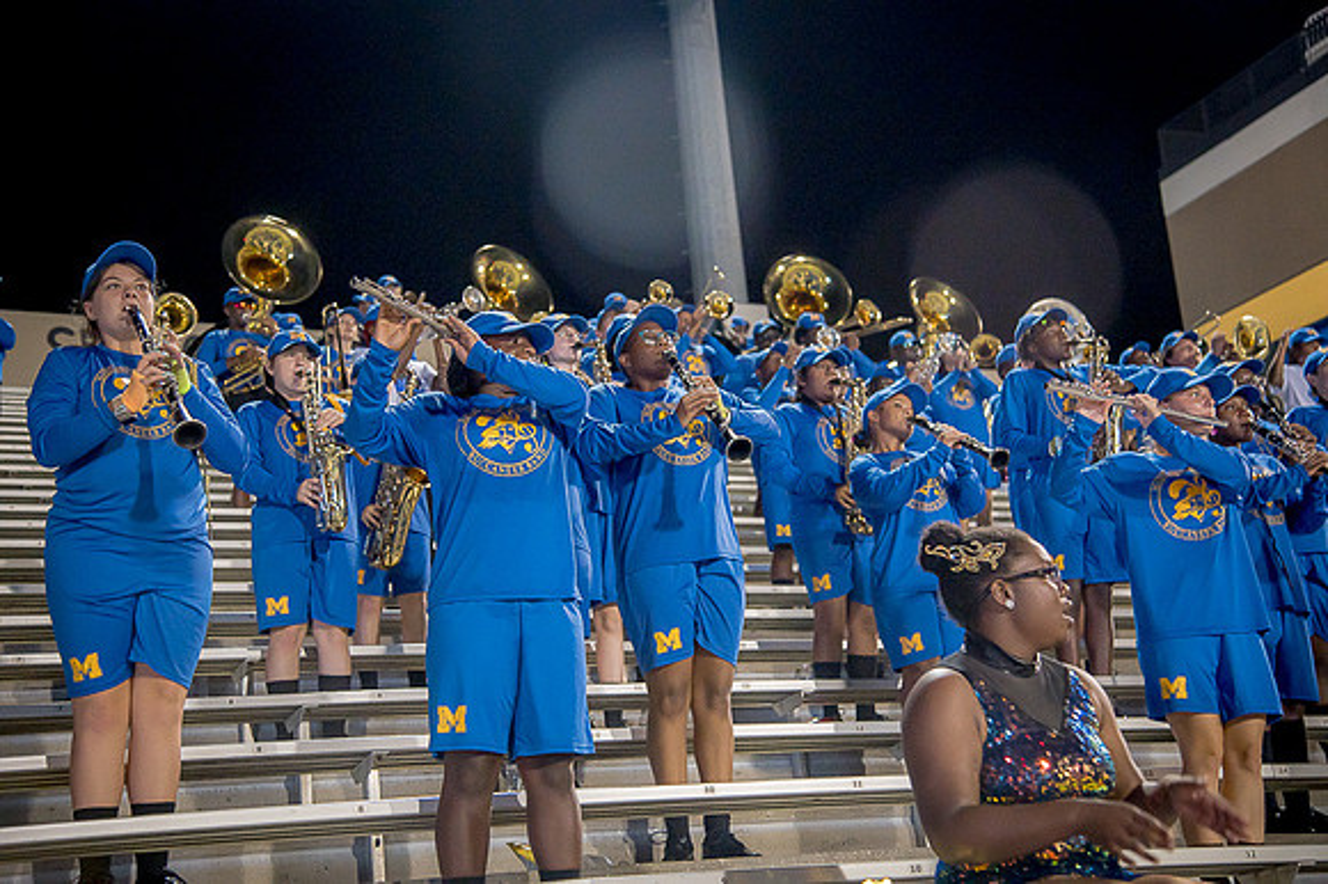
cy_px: 442
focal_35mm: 52
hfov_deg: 38.2
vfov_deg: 26.0
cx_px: 664
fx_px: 1917
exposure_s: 1/200
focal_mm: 52
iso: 2000
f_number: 4
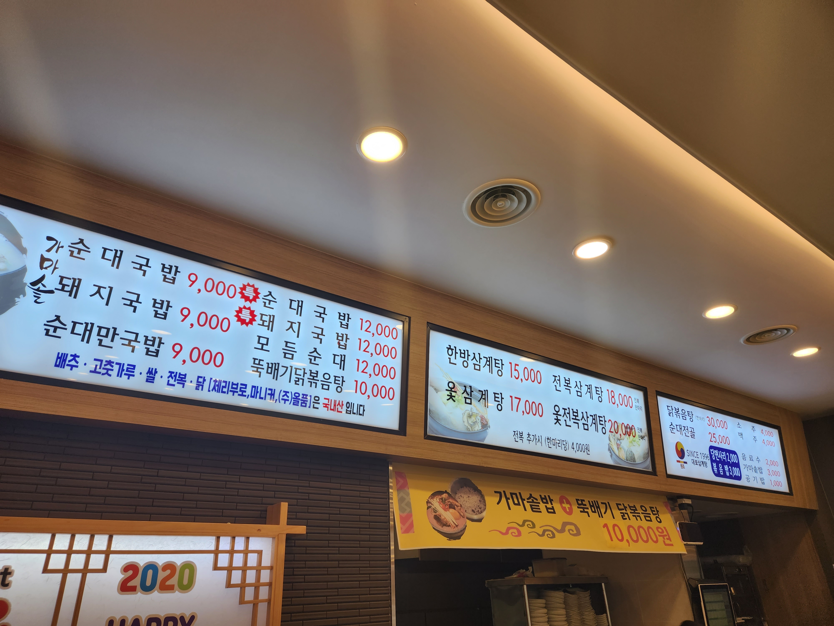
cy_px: 313
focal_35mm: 23
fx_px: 554
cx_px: 417
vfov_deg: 58.9
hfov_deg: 73.9
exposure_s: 1/180
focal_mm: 5.4
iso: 50
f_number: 1.8
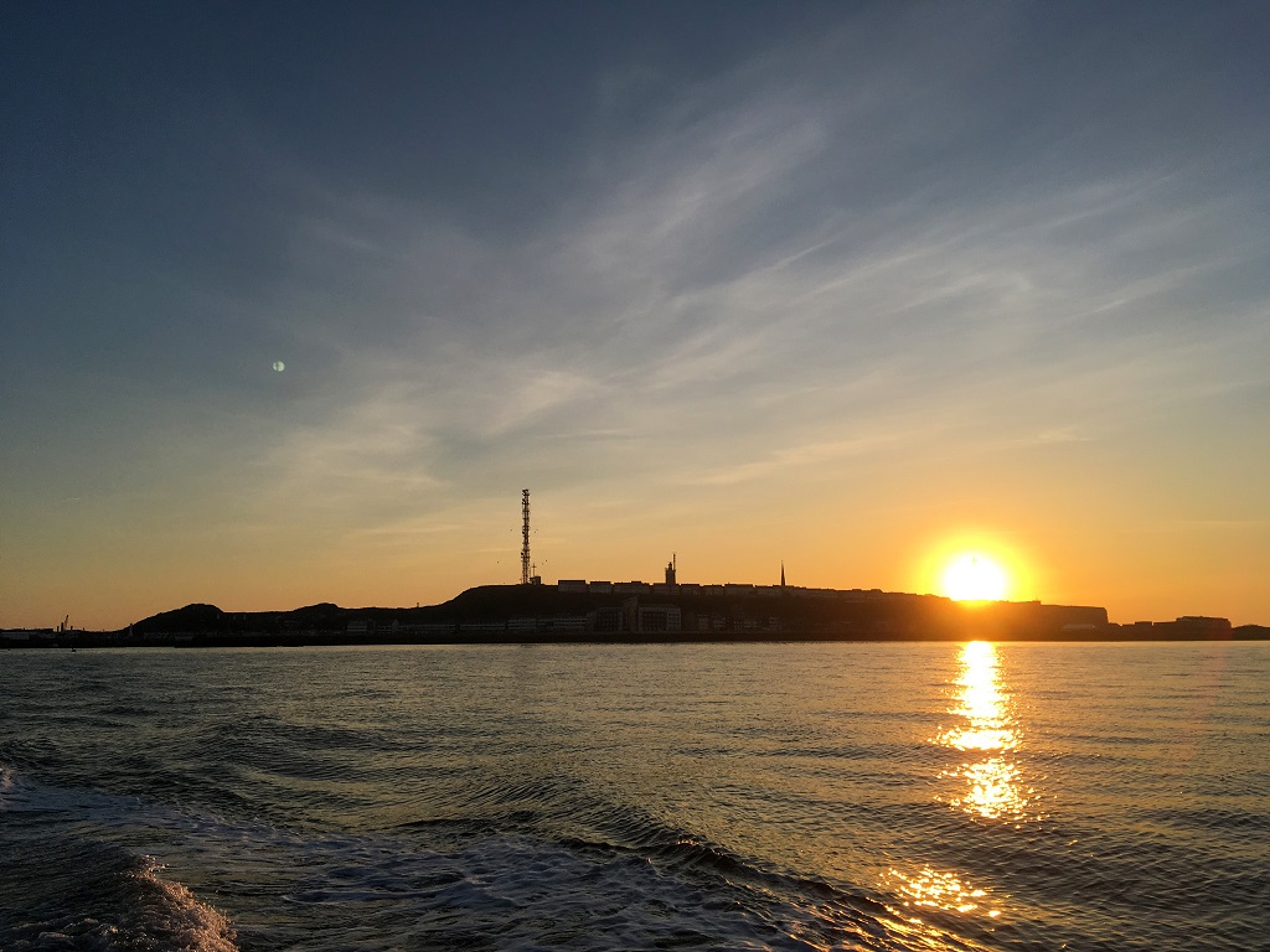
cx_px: 635
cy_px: 476
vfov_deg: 48.2
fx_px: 1064
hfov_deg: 61.7
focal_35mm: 29
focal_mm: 4.15
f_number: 2.2
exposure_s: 1/1832
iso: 25
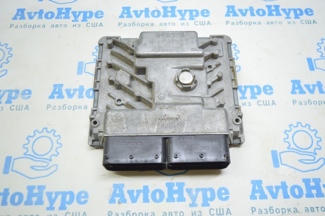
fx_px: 298
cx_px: 162
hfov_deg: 57.3
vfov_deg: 39.9
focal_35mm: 33
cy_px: 108
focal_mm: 22
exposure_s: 1/40
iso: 400
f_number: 3.8
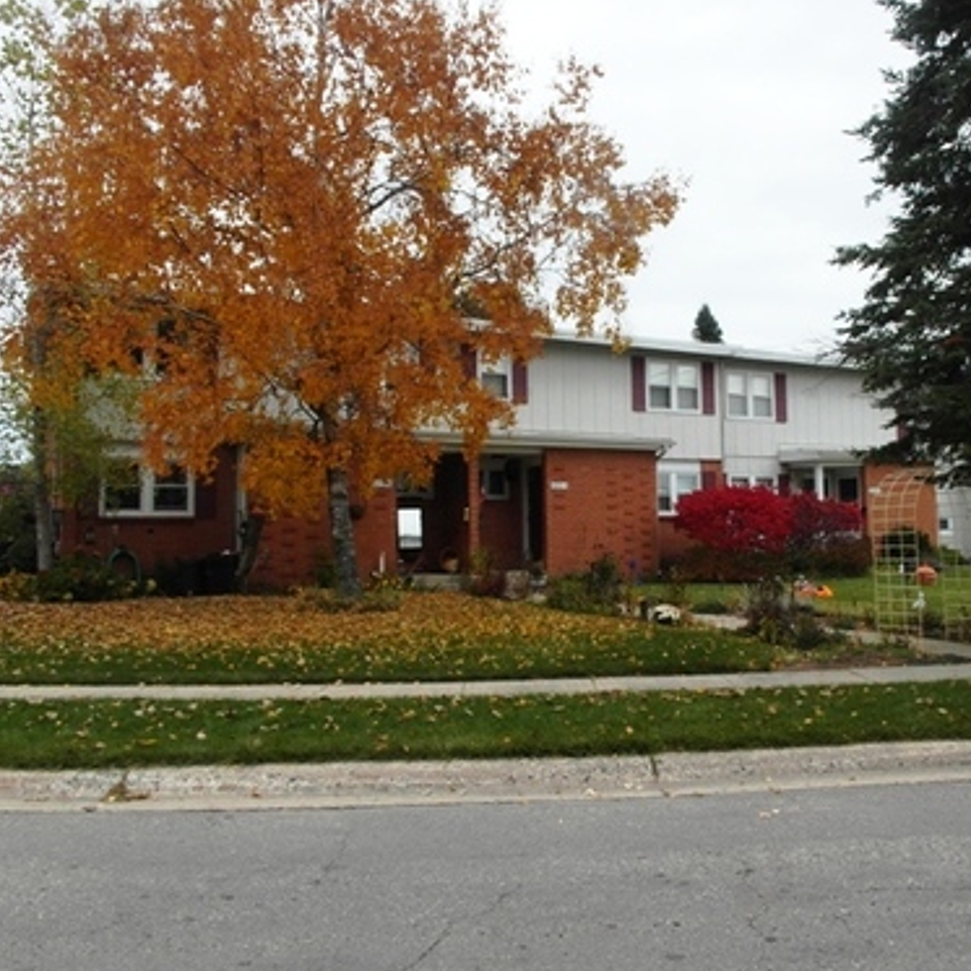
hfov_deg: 47.8
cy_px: 476
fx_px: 1079
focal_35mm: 34
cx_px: 633
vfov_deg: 48.4
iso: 100
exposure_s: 1/500
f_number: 4.1
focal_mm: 5
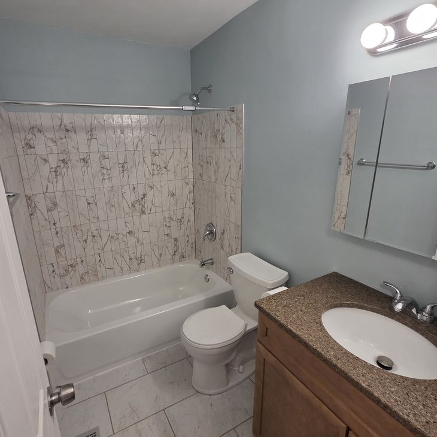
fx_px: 243
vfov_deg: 84.0
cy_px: 220
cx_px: 199
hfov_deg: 83.8
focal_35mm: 17
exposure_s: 1/120
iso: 160
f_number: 2.2
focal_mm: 2.2
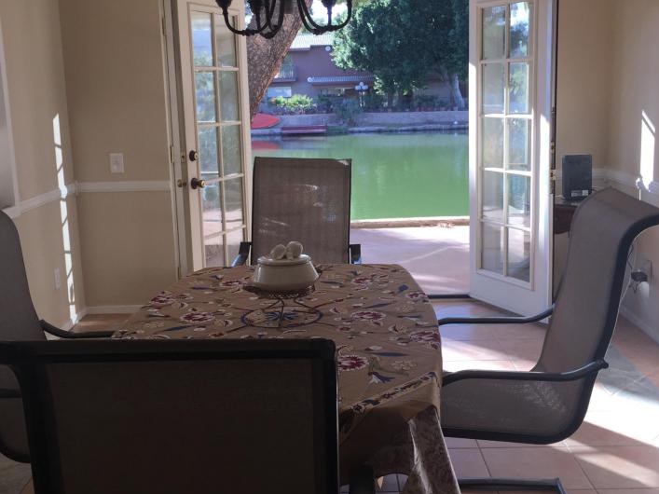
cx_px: 328
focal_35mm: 42
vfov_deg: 34.3
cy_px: 238
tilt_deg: -8.6
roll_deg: +0.5
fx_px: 799
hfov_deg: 44.8
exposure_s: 1/229
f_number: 2.2
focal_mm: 4.15
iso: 32
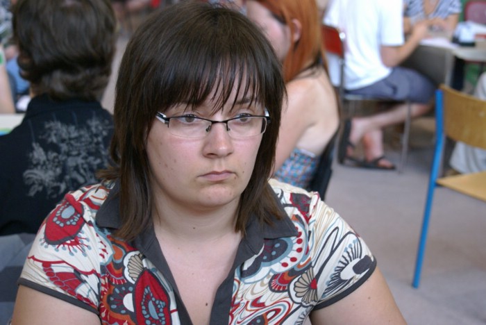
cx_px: 243
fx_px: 1115
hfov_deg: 24.6
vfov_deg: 16.6
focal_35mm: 82
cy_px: 162
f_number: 5.6
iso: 800
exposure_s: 1/50
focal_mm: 55
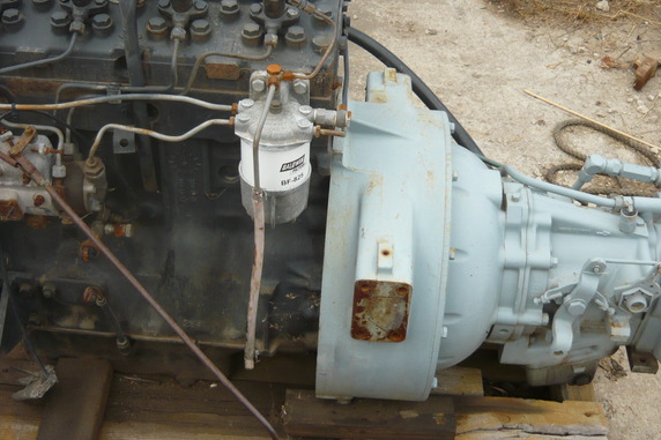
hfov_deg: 41.1
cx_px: 314
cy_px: 151
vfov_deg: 27.9
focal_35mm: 48
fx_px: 881
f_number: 2.8
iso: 100
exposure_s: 1/400
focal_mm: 5.5
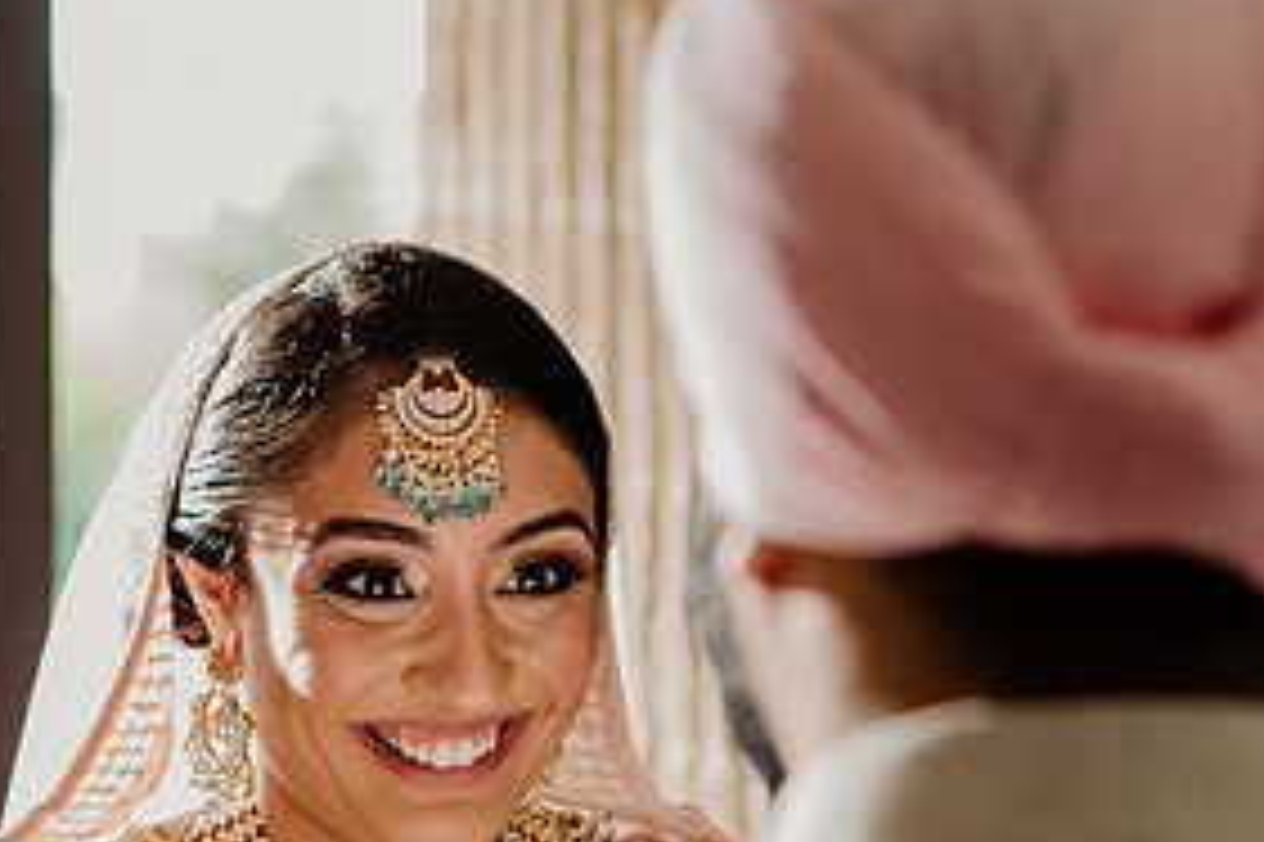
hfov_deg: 16.4
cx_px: 682
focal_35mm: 125
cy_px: 671
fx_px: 4386
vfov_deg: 10.9
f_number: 2.5
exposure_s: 1/100
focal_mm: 58
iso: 1600
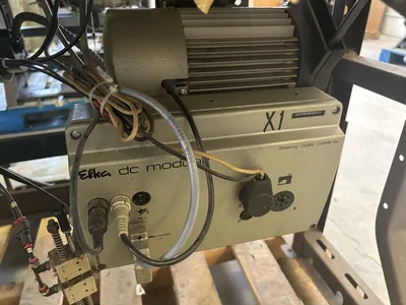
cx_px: 203
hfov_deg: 67.3
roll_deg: +0.5
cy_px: 152
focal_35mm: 26
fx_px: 305
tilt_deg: -28.2
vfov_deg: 53.1
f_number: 1.5
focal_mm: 5.7
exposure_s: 1/40
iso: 500
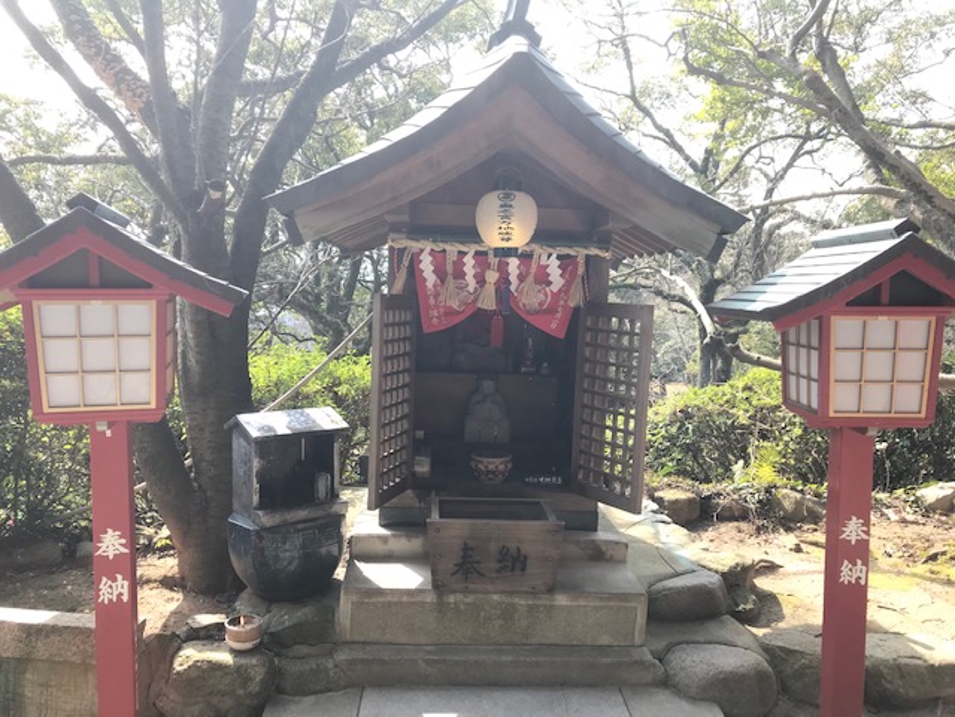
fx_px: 772
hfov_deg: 63.4
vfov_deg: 49.7
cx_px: 478
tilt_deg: -3.6
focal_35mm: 28
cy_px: 358
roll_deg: -1.5
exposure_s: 1/313
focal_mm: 3.99
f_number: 1.8
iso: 20
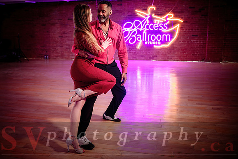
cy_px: 69
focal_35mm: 34
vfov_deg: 38.8
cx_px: 103
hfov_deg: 55.5
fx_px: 225
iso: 1600
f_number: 2
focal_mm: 30
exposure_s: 1/200
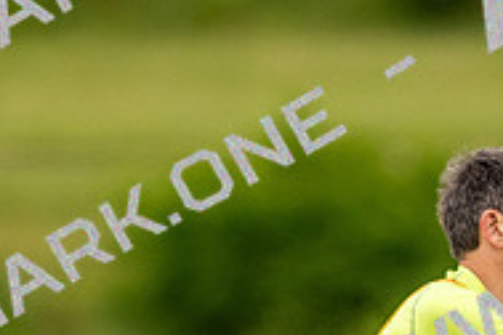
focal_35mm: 2764
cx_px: 623
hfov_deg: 0.7
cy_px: 441
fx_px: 38616
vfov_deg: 0.5
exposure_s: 1/2500
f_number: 4
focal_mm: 600
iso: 720
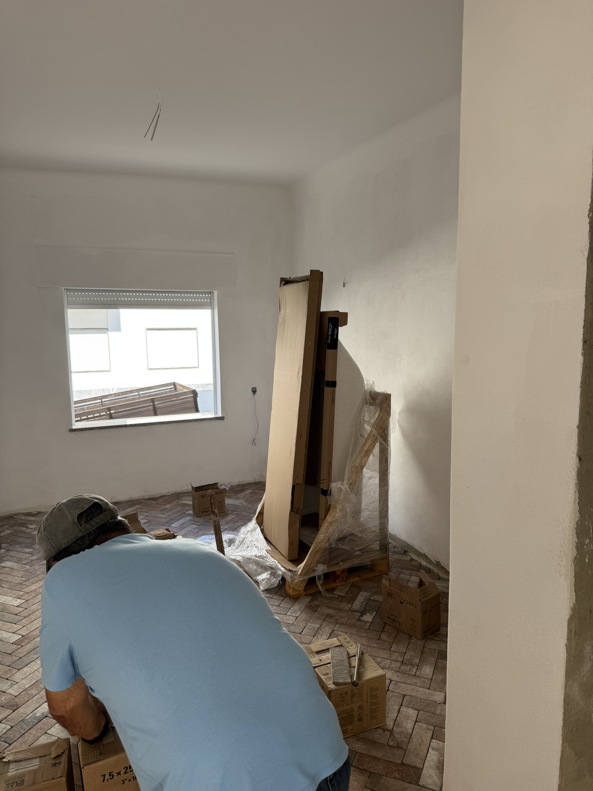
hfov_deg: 56.8
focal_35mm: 24
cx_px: 296
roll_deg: +0.7
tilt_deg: -7.8
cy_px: 396
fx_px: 548
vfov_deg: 71.6
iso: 80
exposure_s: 1/366
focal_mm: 6.76
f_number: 1.78
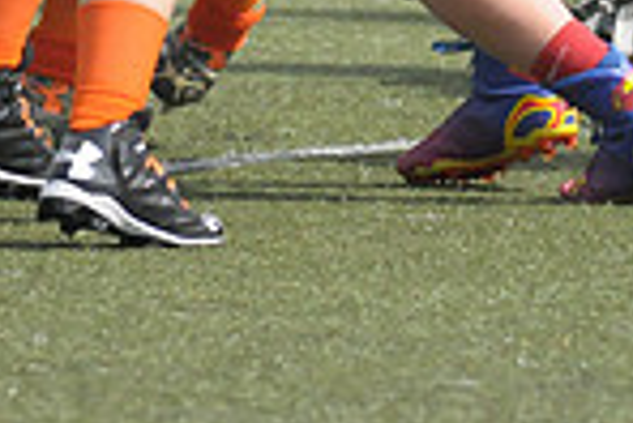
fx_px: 20627
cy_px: -382
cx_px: 646
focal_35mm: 1172
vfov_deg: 1.2
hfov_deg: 1.8
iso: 1600
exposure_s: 1/8000
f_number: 4
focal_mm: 200
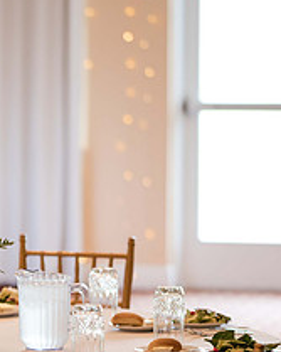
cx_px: -56
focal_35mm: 236
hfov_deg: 6.5
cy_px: 271
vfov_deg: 8.2
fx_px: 2455
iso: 320
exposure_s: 1/160
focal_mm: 85
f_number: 1.8
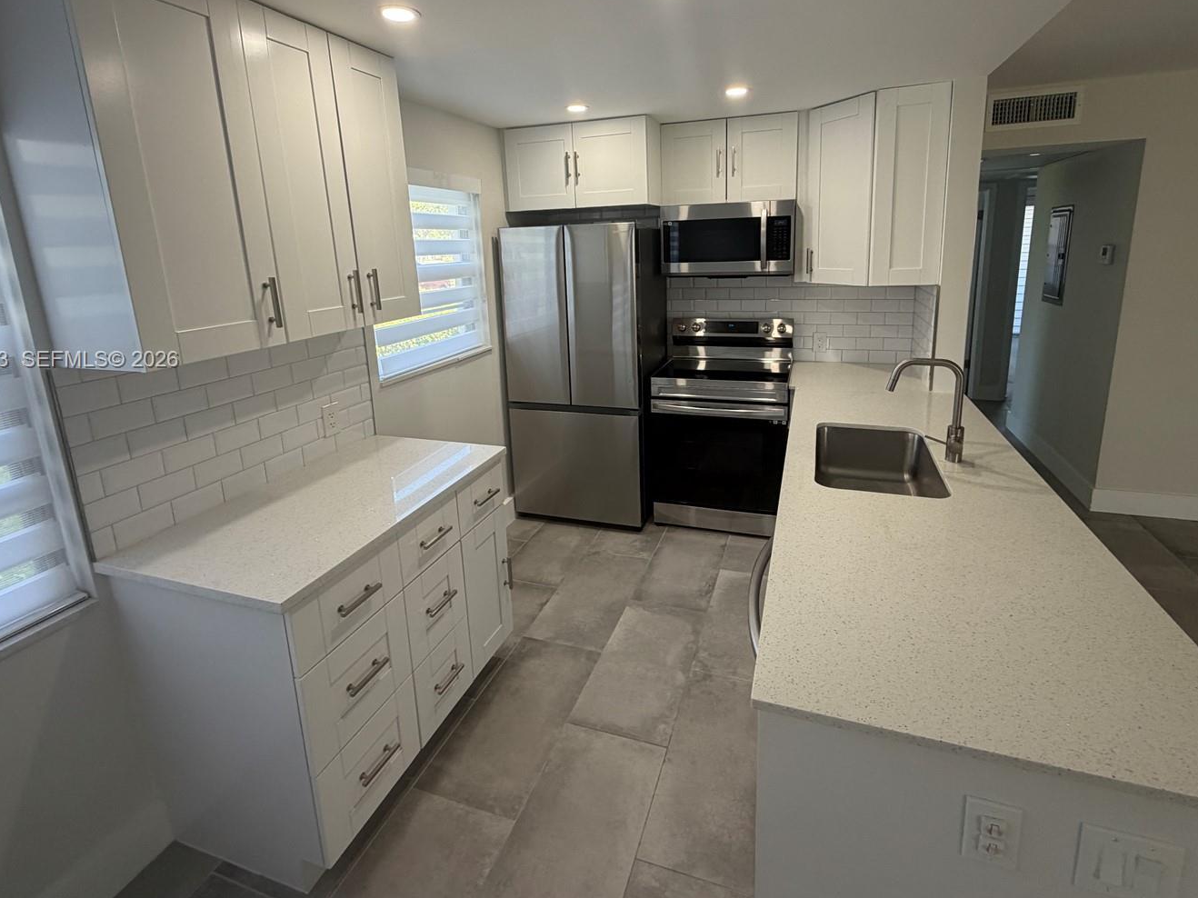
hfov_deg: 91.0
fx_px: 588
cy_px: 361
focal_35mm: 17
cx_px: 623
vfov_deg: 73.9
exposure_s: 1/121
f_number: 2.2
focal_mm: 2.22
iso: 160
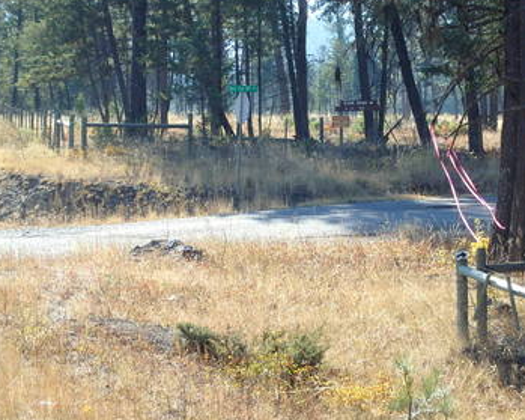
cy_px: 175
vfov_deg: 10.7
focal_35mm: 144
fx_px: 2237
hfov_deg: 13.4
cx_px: 320
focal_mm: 18.5
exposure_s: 1/200
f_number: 5
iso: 125
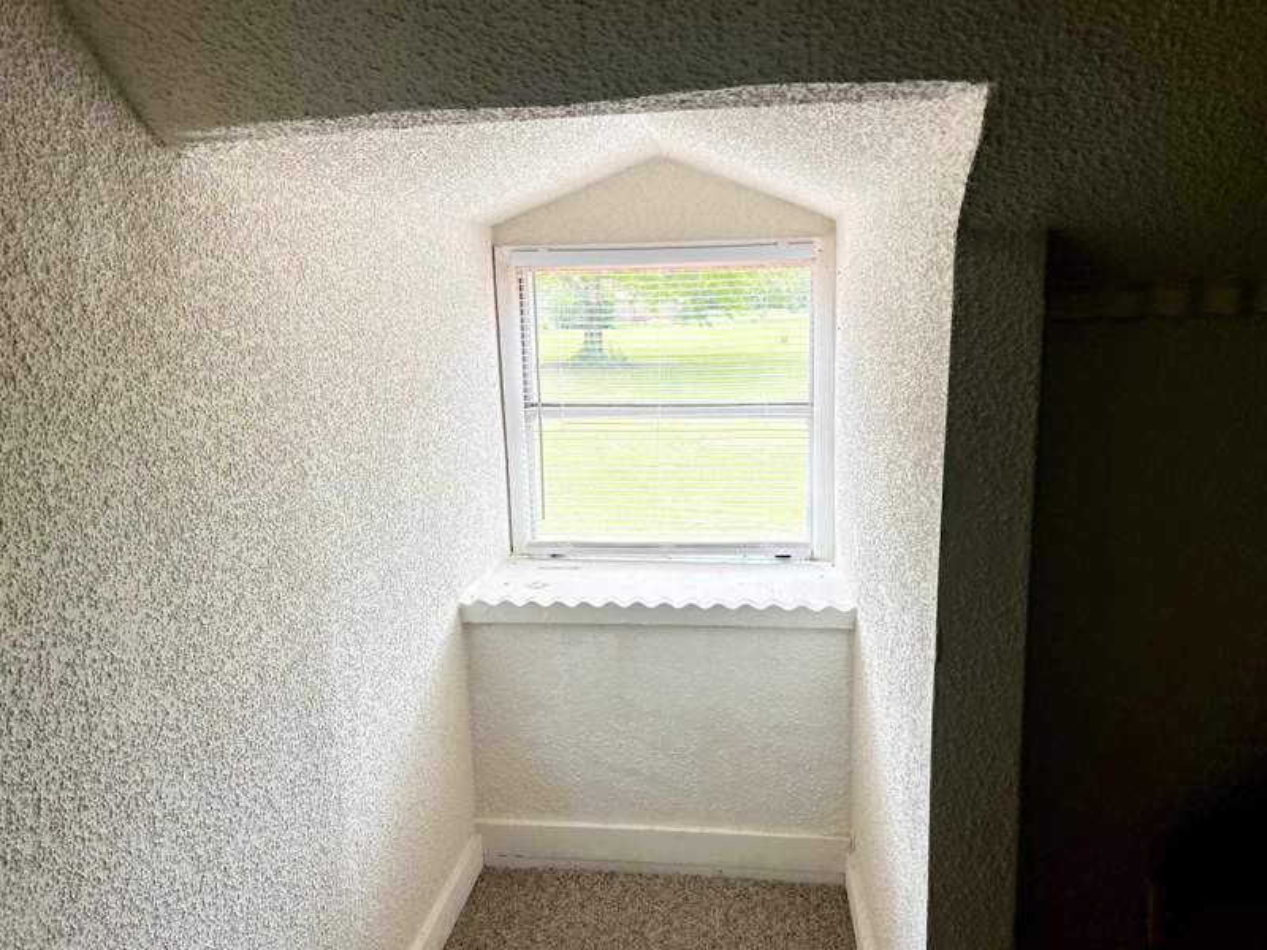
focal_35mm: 26
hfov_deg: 67.3
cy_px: 475
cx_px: 634
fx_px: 952
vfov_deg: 53.1
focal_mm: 5.7
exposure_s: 1/342
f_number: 1.5
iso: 50
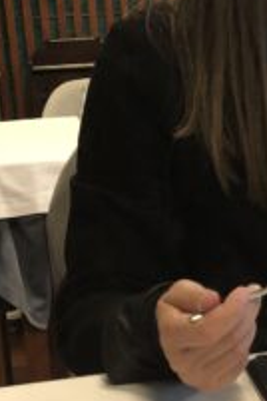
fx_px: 968
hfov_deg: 15.6
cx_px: 223
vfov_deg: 23.1
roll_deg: +3.5
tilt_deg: -16.8
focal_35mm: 87
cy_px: 311
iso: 100
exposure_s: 1/6
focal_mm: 4
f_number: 1.8
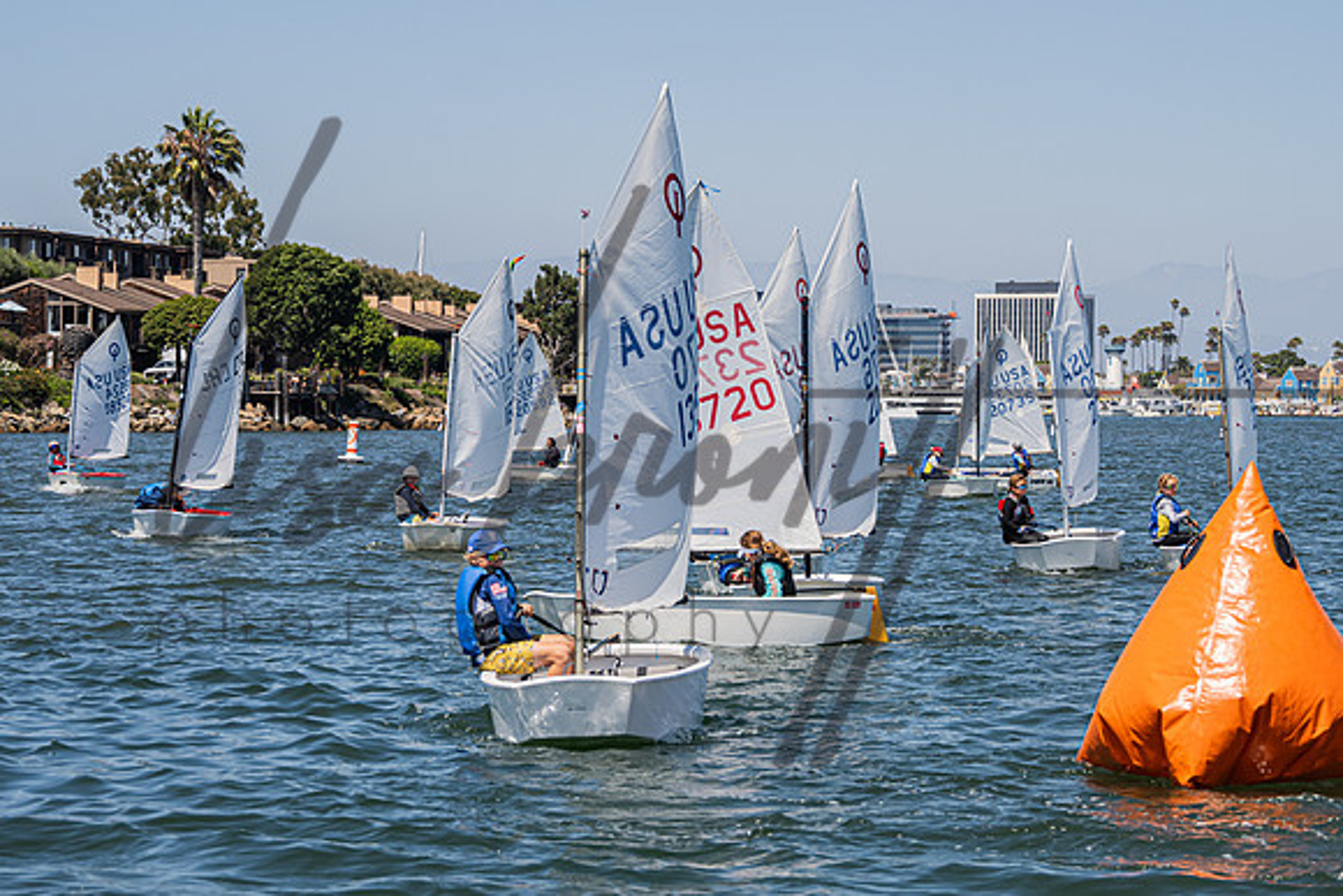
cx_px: 749
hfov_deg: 21.3
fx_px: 3567
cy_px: 420
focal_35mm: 96
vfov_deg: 14.3
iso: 250
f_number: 6
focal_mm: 70
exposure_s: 1/1000
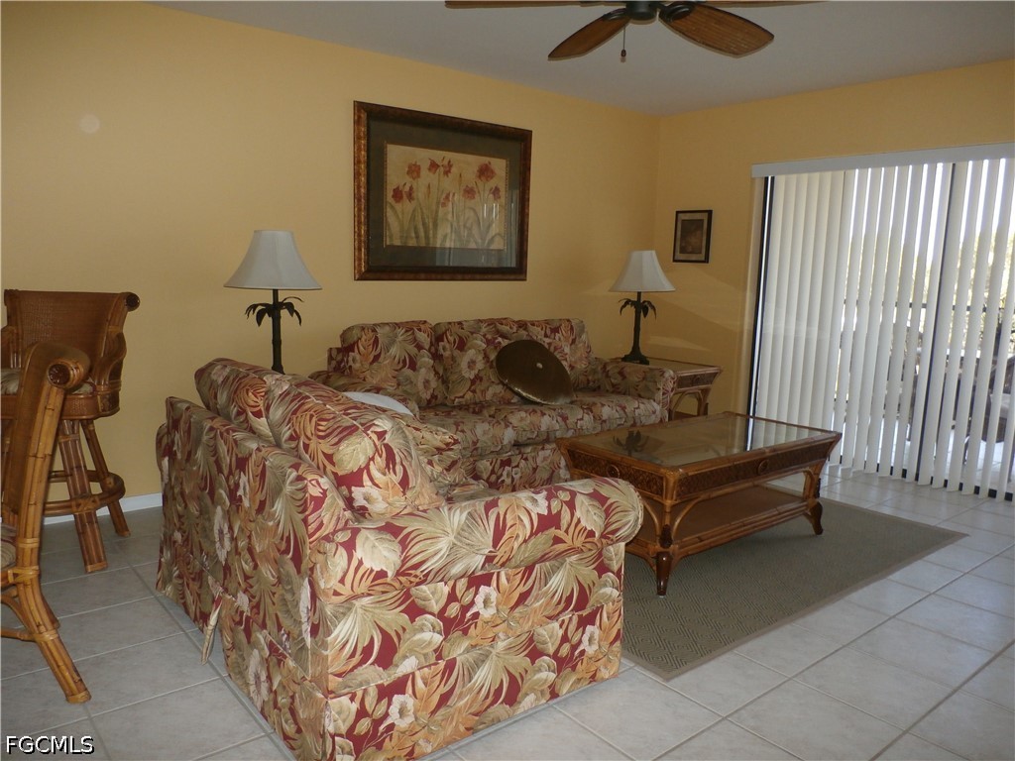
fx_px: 733
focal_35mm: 25
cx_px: 508
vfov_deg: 54.9
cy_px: 380
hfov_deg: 69.4
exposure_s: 1/30
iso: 200
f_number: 3
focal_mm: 4.5
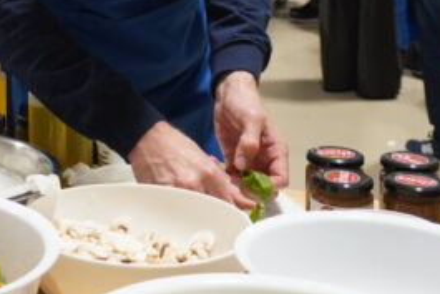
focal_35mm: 87
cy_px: -90
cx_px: -42
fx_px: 1064
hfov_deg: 22.1
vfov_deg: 15.0
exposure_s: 1/160
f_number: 4
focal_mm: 20
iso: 800
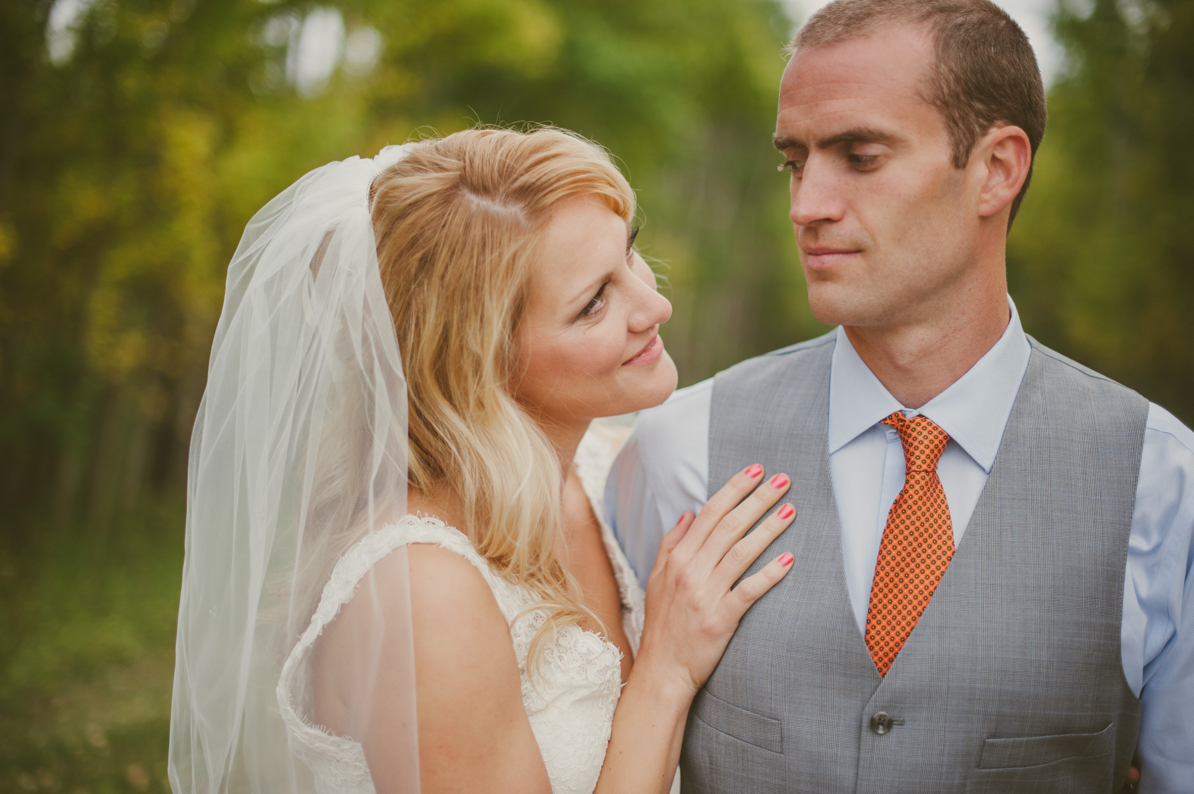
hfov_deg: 39.6
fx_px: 1657
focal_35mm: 50
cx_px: 597
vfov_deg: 27.0
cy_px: 397
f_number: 1.4
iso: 200
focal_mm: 50
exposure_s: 1/1250
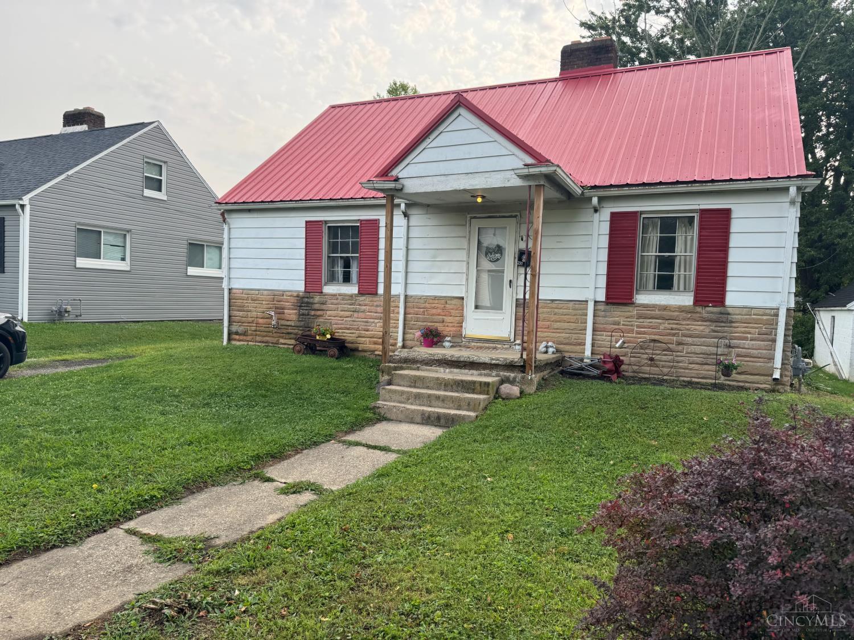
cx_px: 427
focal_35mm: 24
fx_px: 592
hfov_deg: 71.6
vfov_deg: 56.8
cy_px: 320
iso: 80
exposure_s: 1/1026
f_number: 1.78
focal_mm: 6.76
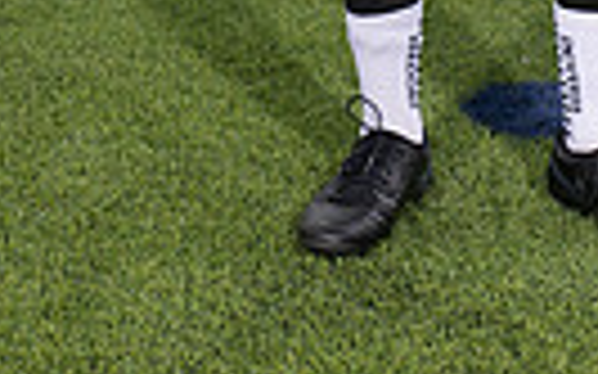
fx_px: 2362
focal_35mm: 145
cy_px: -577
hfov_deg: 14.3
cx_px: 486
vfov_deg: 8.2
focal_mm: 42
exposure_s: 1/400
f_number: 7.1
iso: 125
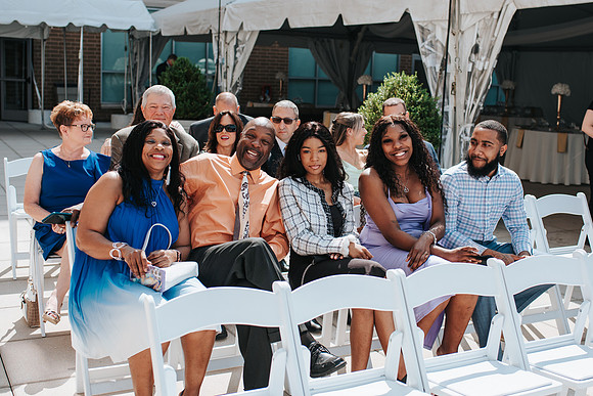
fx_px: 771
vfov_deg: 28.8
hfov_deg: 42.0
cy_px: 186
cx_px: 327
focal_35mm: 47
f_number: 3.2
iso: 100
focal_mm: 35
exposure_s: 1/1600
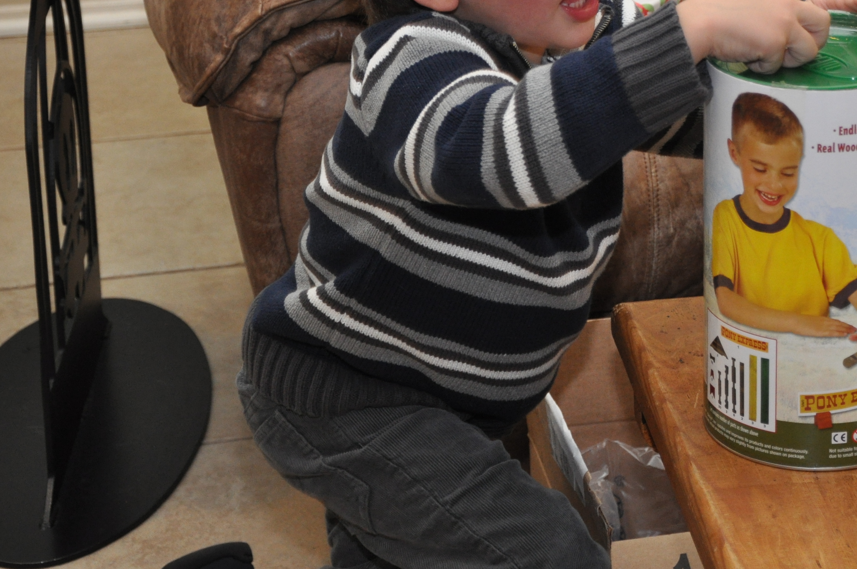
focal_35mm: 122
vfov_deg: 11.2
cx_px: 655
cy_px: 102
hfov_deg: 16.7
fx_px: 2901
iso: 800
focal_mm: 48
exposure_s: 1/60
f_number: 4.8
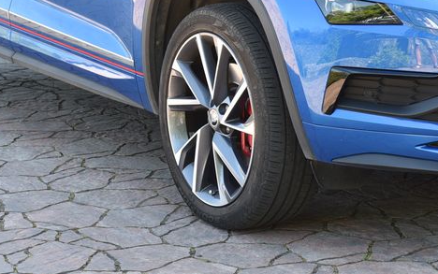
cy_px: -36
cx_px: 302
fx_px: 1732
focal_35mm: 145
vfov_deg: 9.0
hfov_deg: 14.4
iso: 500
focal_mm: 65
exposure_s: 1/125
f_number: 5.6
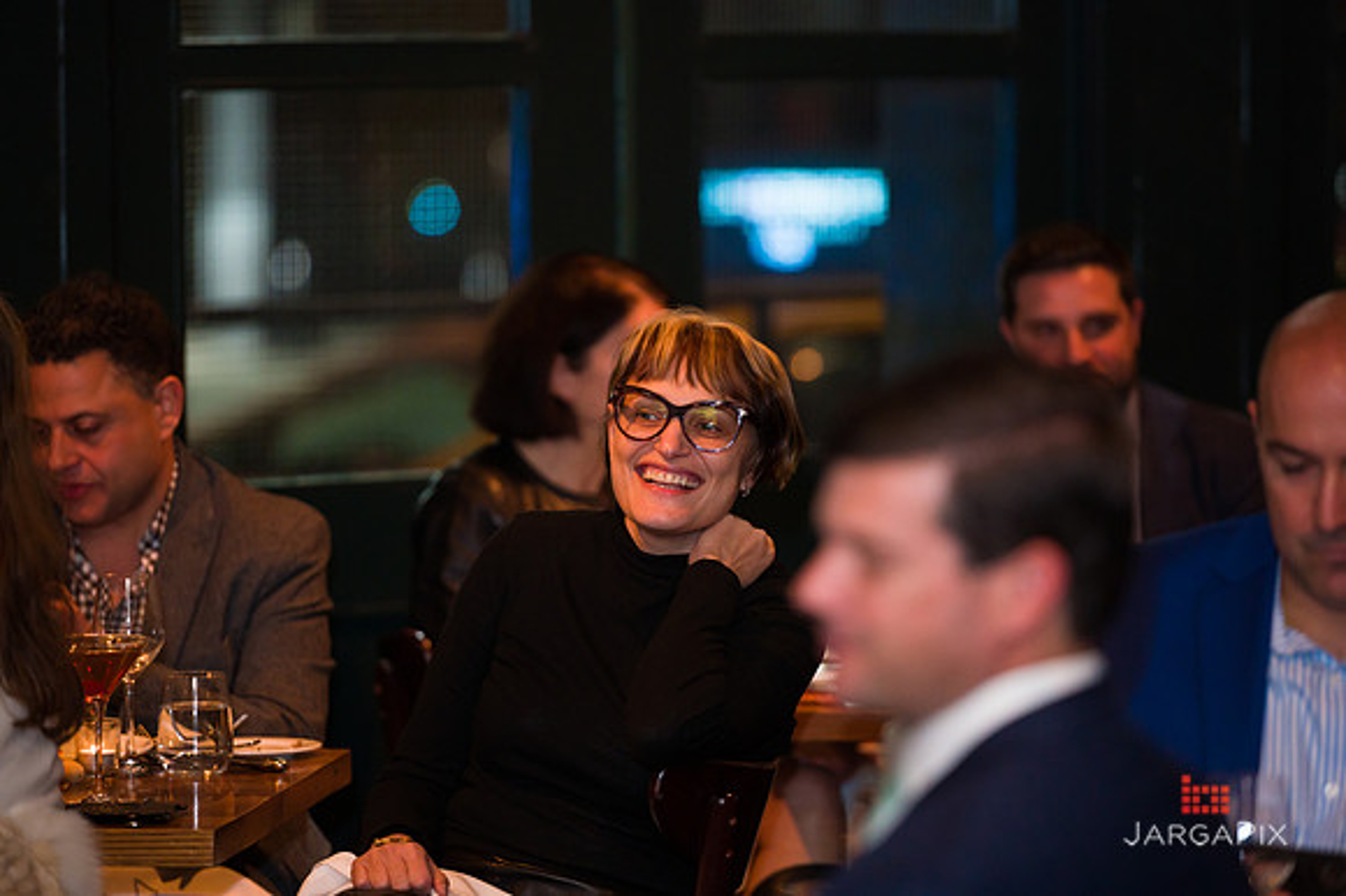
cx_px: 673
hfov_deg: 10.3
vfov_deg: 6.9
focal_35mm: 200
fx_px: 7473
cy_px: 448
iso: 1600
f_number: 3.2
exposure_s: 1/125
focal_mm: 200
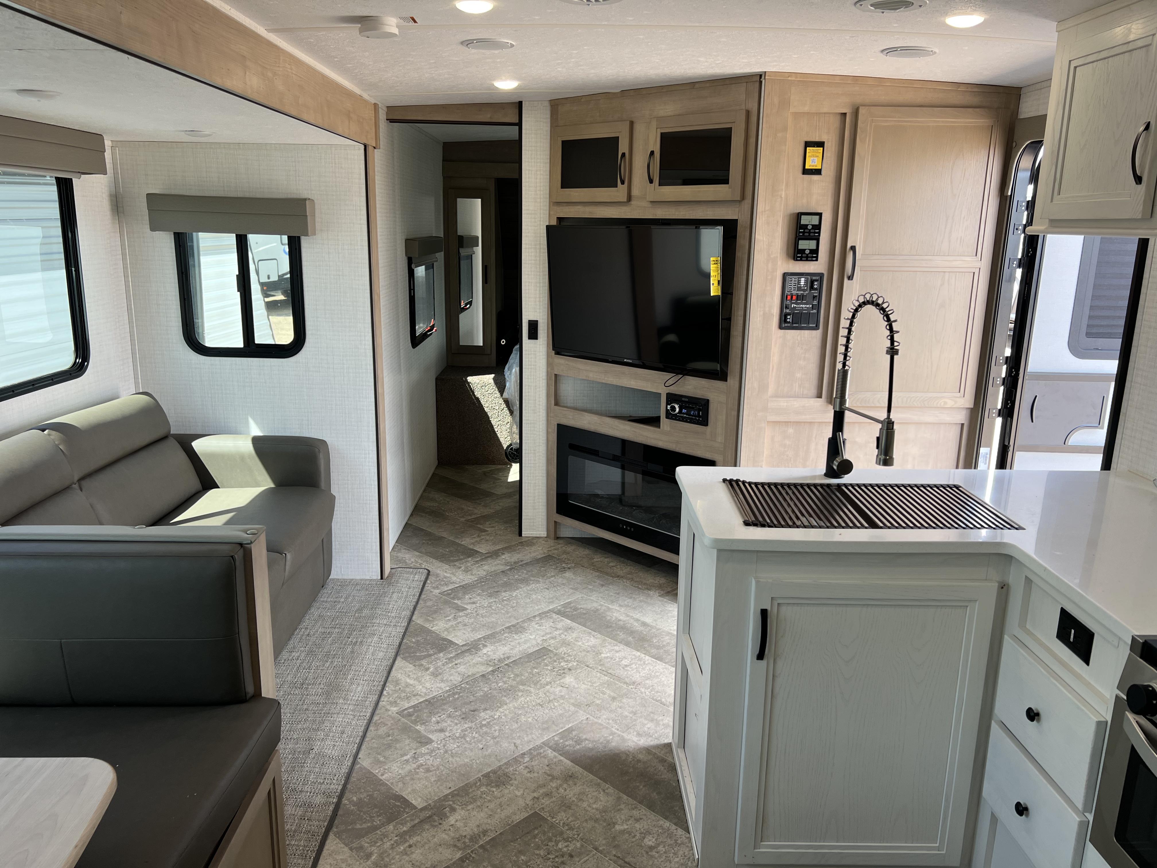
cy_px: 434
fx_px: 869
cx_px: 578
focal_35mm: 26
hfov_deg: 67.3
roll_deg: -1.8
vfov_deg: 53.1
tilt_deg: -13.5
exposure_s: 1/121
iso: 32
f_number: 1.5
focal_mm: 5.7
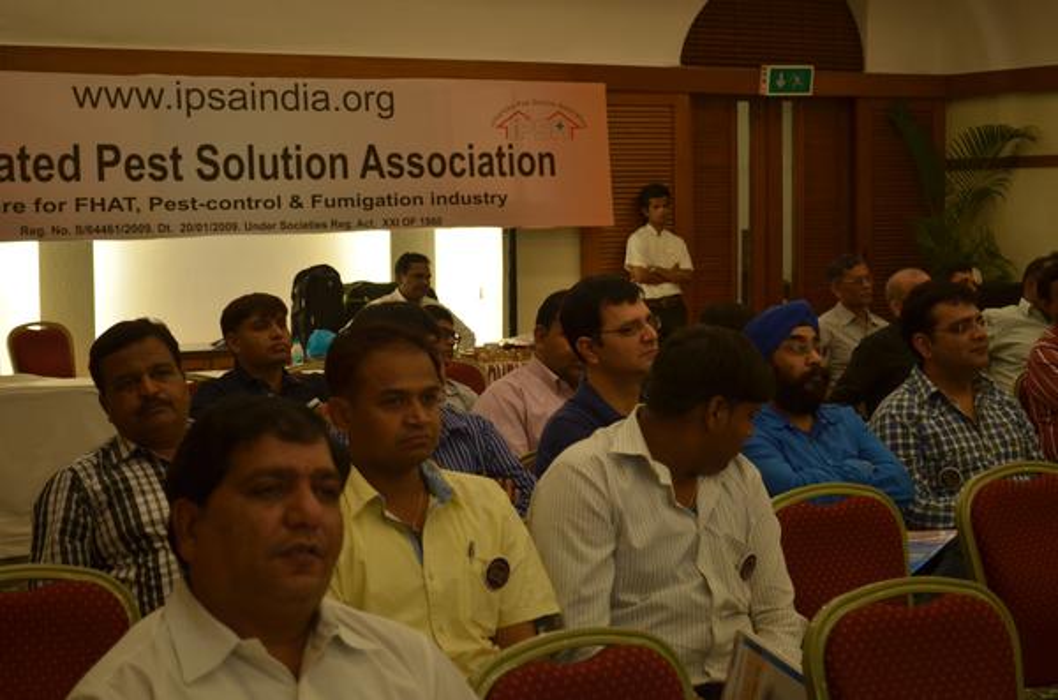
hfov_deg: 29.9
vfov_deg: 20.1
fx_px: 1979
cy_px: 350
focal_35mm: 68
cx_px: 529
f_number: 5.3
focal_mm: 45
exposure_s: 1/80
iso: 800
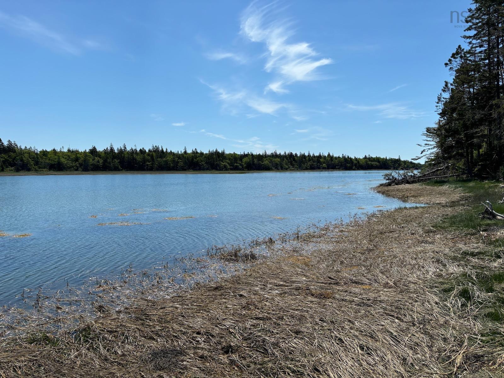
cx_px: 252
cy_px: 189
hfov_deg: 67.3
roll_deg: +0.4
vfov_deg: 53.1
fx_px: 379
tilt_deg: -2.1
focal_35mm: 26
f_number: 1.6
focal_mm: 5.96
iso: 50
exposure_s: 1/5618
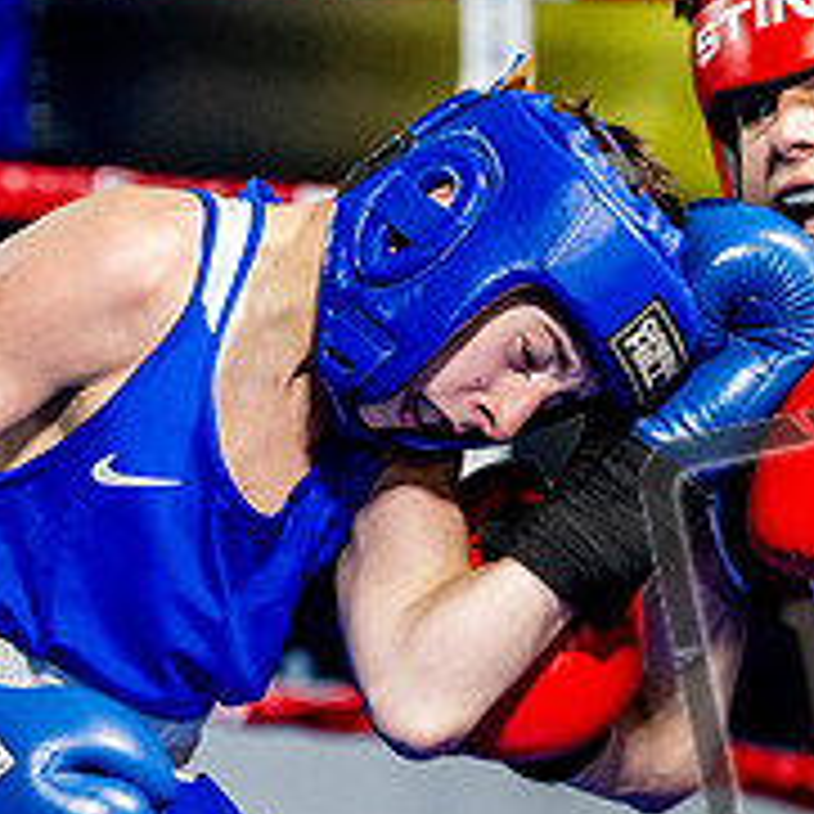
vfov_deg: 8.7
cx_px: 652
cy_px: 515
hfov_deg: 8.6
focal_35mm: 202
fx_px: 5374
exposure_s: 1/1000
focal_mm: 74
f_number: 2
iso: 4000
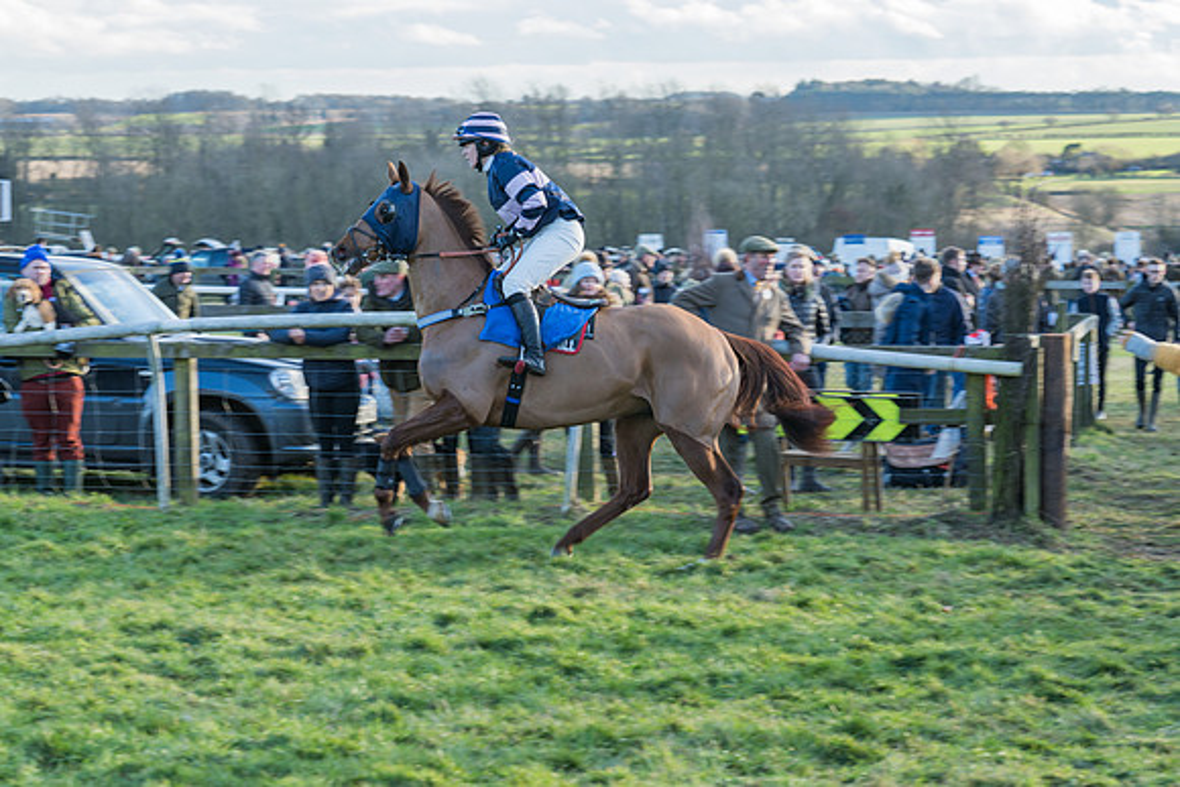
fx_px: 3874
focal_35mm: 118
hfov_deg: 17.3
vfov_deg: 11.6
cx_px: 563
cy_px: 388
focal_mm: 103
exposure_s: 1/125
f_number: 5.6
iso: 200
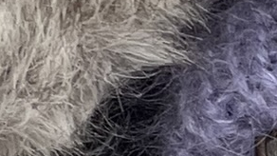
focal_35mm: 229
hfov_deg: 8.9
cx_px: 552
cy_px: 216
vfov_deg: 5.3
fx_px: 1681
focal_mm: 2.71
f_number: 2.2
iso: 100
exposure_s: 1/60
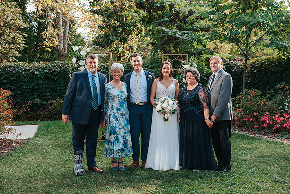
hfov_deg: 47.9
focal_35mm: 40
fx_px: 326
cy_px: 97
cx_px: 163
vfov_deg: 33.1
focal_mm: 35
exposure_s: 1/800
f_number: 3.2
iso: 1000
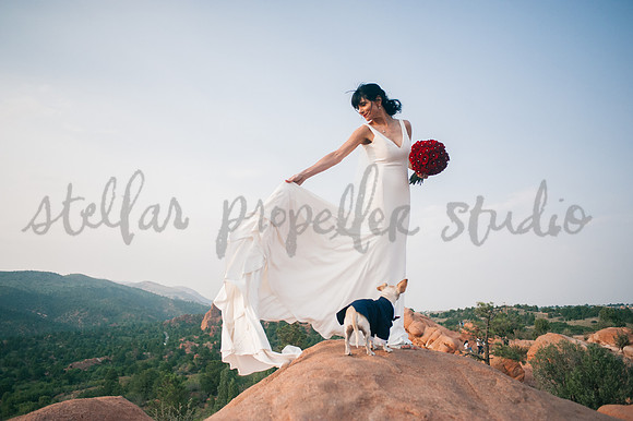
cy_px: 210
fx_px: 492
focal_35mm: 28
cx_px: 316
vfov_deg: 46.4
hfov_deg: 65.5
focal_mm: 28
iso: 2000
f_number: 3.5
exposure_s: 1/8000
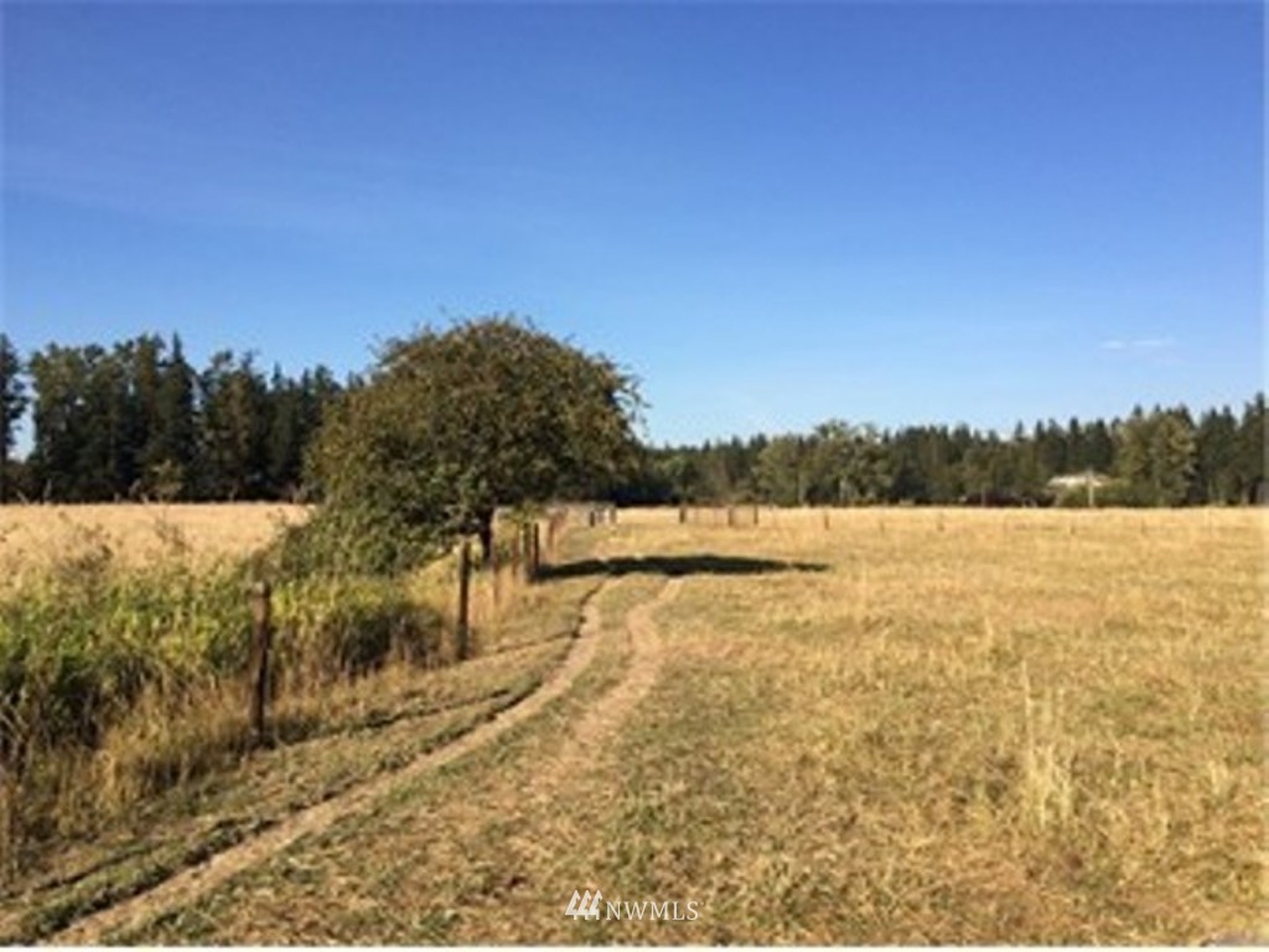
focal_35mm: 29
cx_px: 634
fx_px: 1063
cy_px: 476
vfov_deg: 48.2
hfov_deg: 61.7
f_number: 2.2
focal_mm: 4.15
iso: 32
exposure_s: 1/1953
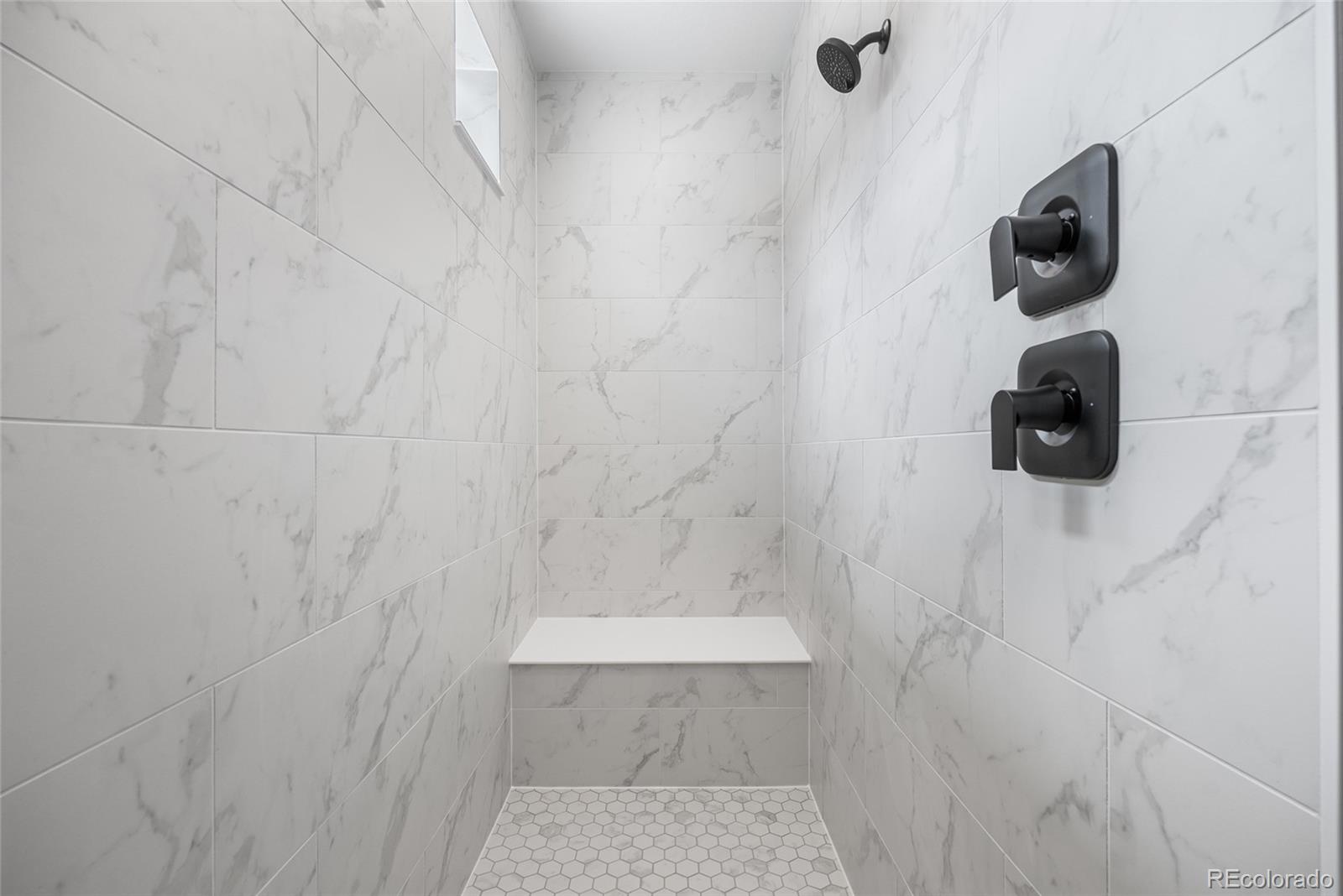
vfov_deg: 73.8
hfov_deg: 96.7
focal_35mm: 16
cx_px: 672
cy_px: 448
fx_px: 597
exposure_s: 1/320
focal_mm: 16
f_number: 8
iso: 200
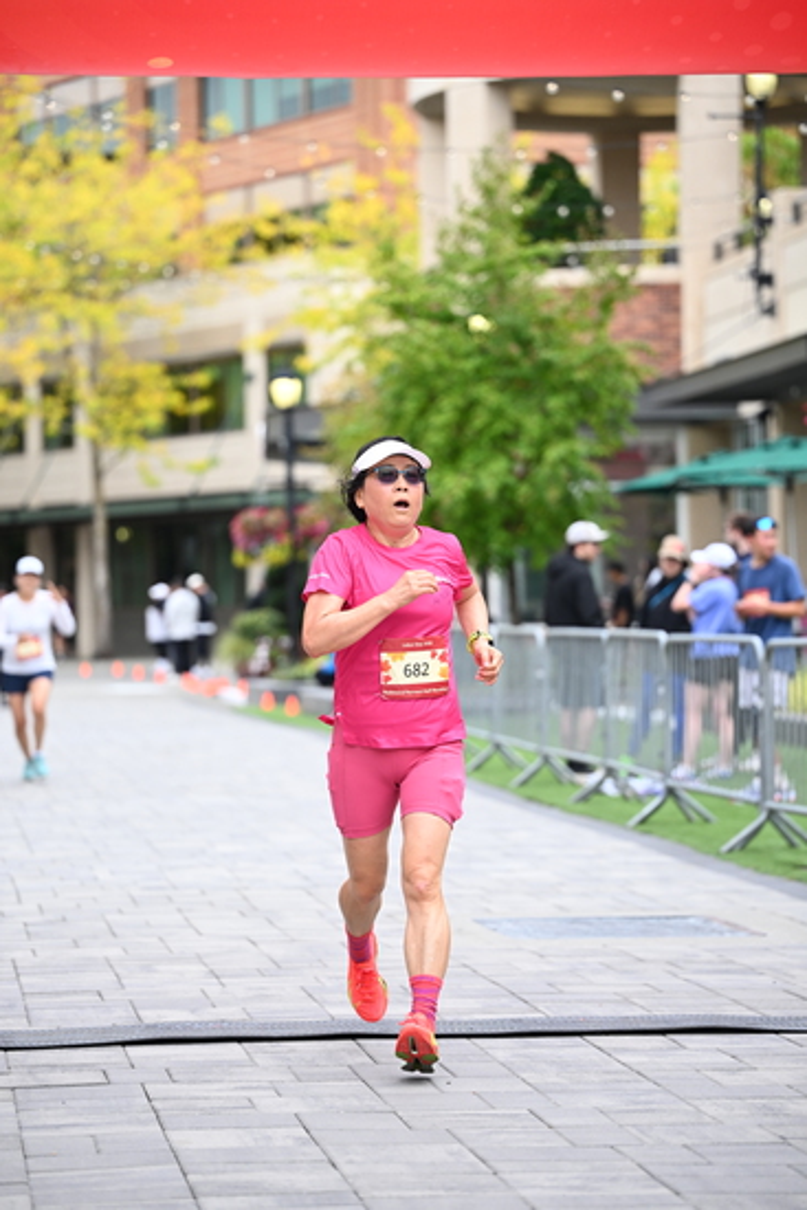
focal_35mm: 110
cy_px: 605
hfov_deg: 12.5
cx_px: 404
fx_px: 3696
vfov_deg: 18.6
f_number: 2.8
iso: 640
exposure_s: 1/1600
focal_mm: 110
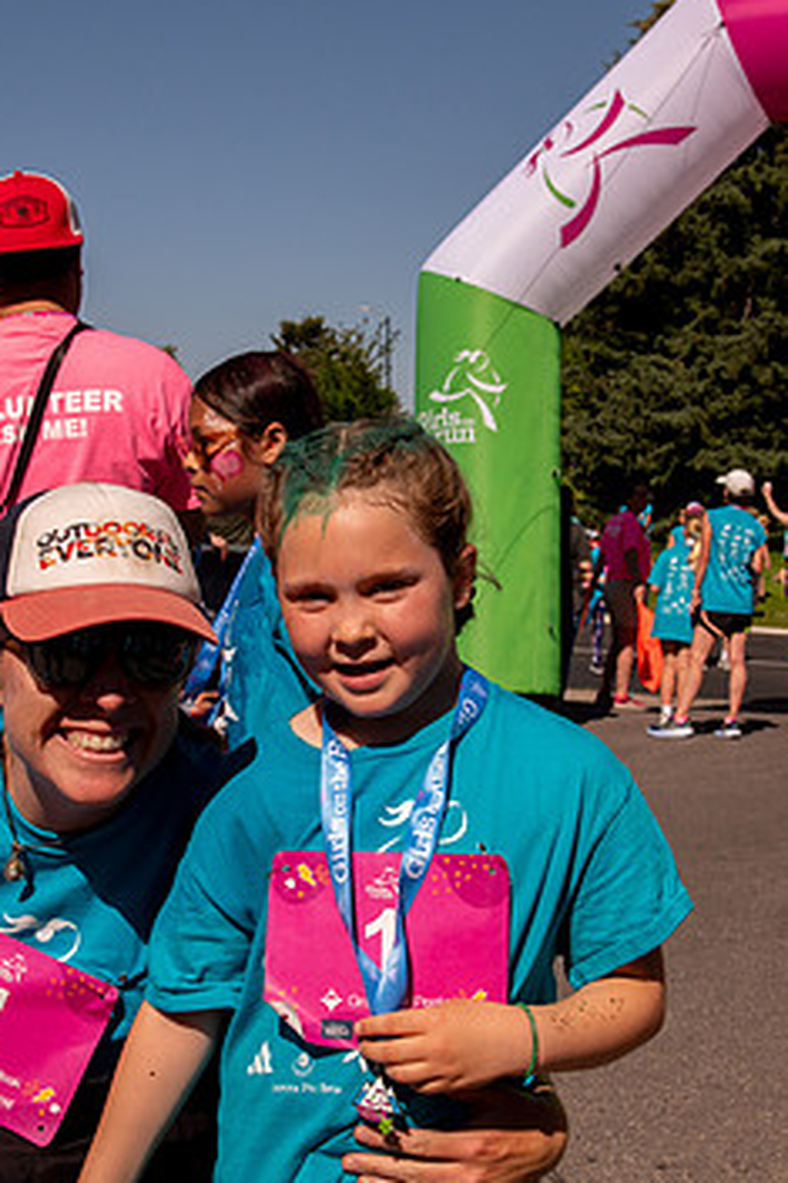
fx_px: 2070
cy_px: 596
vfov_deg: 31.9
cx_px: 333
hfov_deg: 21.5
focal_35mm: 63
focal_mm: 35
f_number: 11
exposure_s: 1/1600
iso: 800
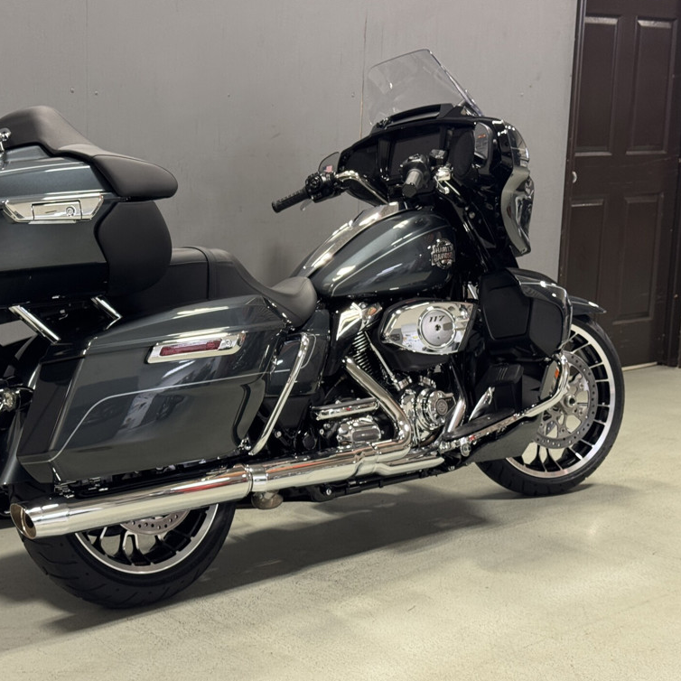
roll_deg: -1.1
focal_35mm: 60
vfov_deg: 28.6
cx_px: 233
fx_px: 1335
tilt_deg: -9.5
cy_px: 333
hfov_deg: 28.4
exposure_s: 1/40
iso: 200
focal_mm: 6.76
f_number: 1.78
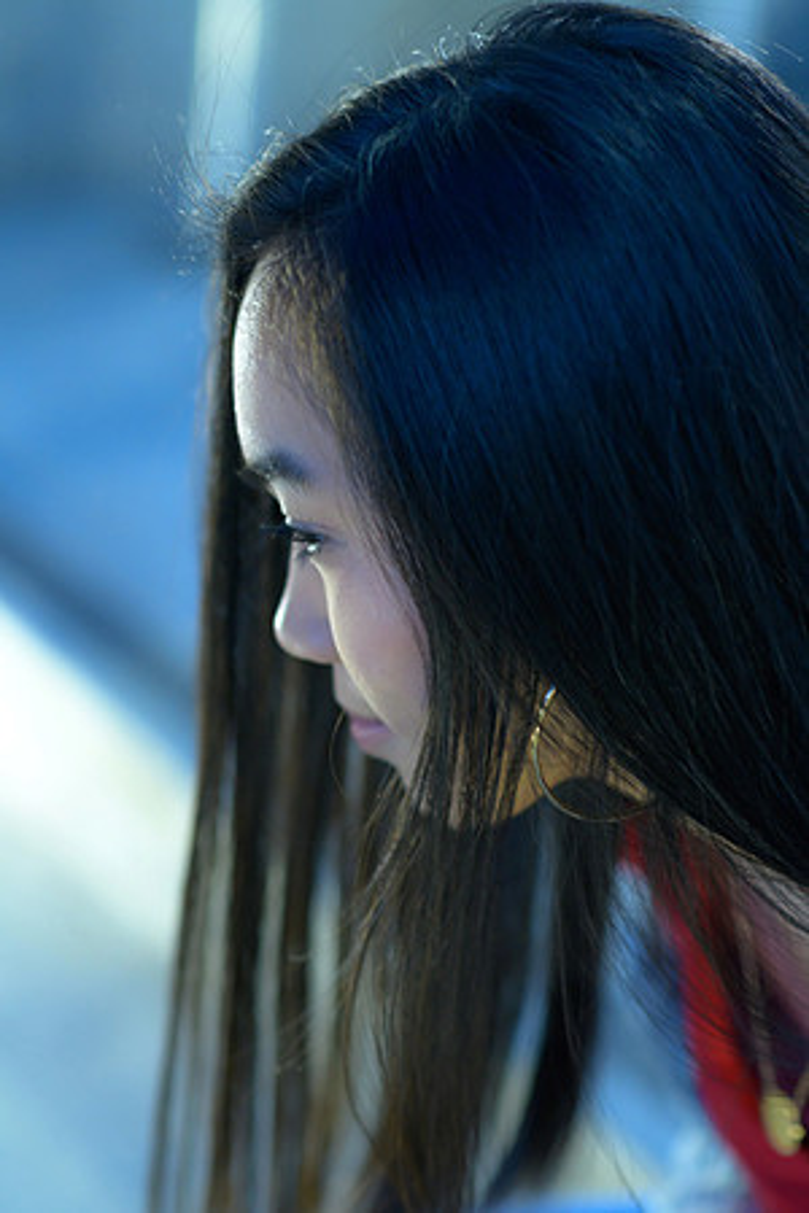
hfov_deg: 16.1
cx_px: 404
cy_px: 606
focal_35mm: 85
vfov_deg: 23.9
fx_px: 2865
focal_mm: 85
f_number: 2.8
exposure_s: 1/25
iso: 400
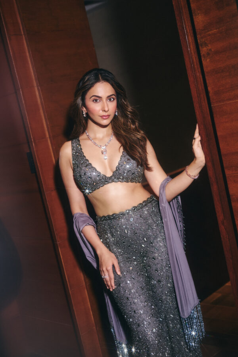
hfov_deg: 27.0
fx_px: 496
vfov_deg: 39.6
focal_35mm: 50
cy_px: 178
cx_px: 119
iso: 250
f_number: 2.8
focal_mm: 50
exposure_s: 1/200
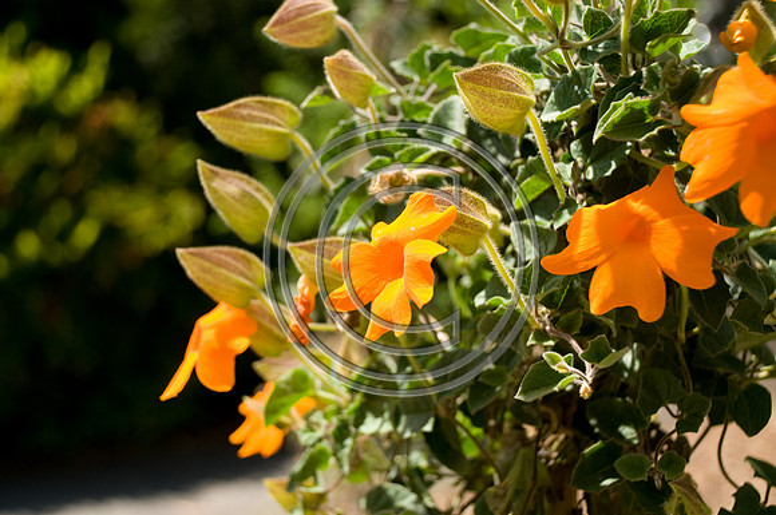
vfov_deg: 20.6
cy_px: 258
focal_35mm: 66
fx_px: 1421
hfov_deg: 30.6
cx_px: 388
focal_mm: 44
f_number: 4.5
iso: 200
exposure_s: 1/160
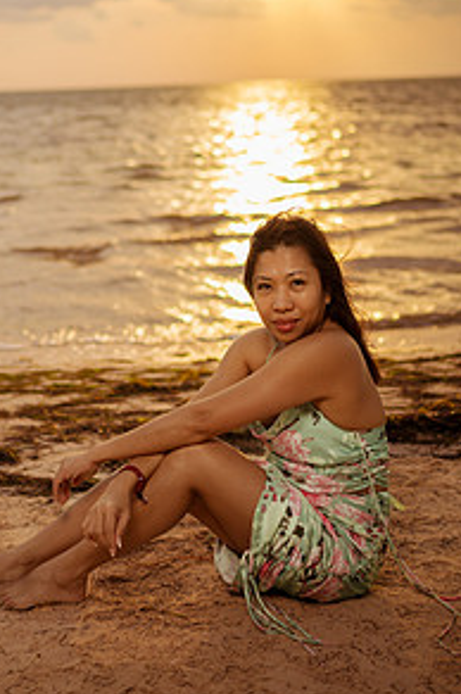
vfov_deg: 36.5
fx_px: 1040
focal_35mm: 54
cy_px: 233
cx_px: 128
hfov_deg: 24.8
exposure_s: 1/5000
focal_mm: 35
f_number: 1.8
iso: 125
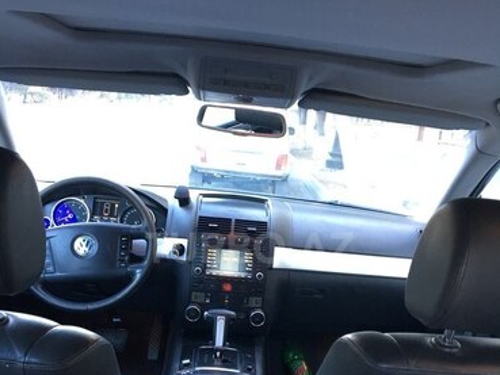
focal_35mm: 39
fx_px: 564
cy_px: 248
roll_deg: -4.3
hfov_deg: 47.8
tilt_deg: -13.0
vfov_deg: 36.5
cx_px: 249
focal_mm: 4.15
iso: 125
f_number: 2.2
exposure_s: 1/33
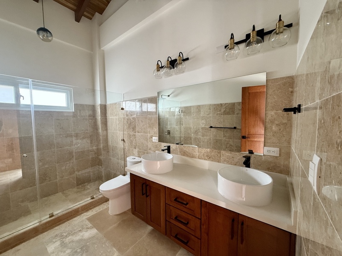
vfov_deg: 85.7
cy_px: 128
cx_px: 171
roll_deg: +0.3
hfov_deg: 102.1
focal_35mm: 14
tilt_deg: -3.8
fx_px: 138
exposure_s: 1/63
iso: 400
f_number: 2.2
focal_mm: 2.22
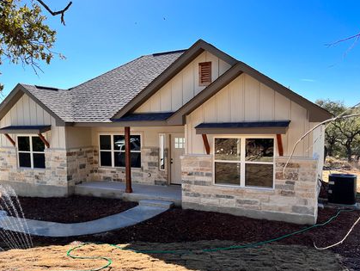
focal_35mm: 31
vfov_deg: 45.4
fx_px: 323
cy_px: 154
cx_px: 156
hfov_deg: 58.1
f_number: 1.6
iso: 50
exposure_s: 1/2137
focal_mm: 5.1
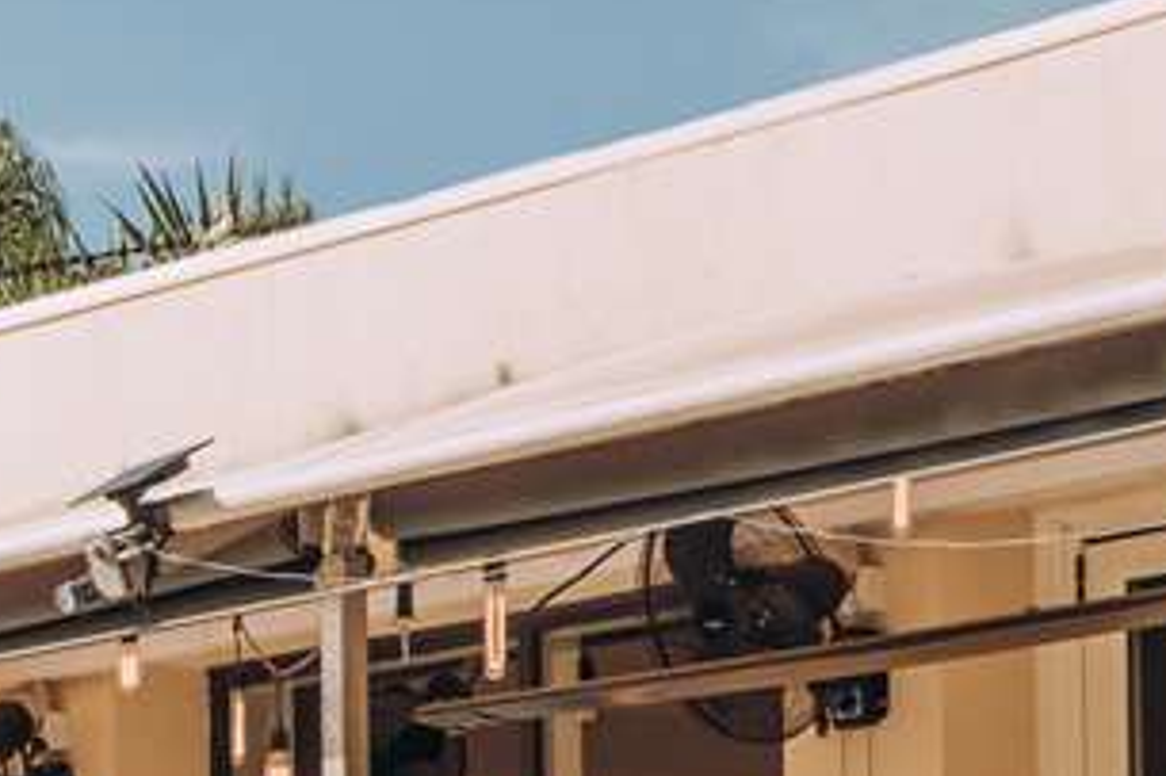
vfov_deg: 7.7
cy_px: 1395
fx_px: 5568
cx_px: -1598
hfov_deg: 10.4
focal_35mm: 172
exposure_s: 1/200
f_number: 10
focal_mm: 23
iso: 160
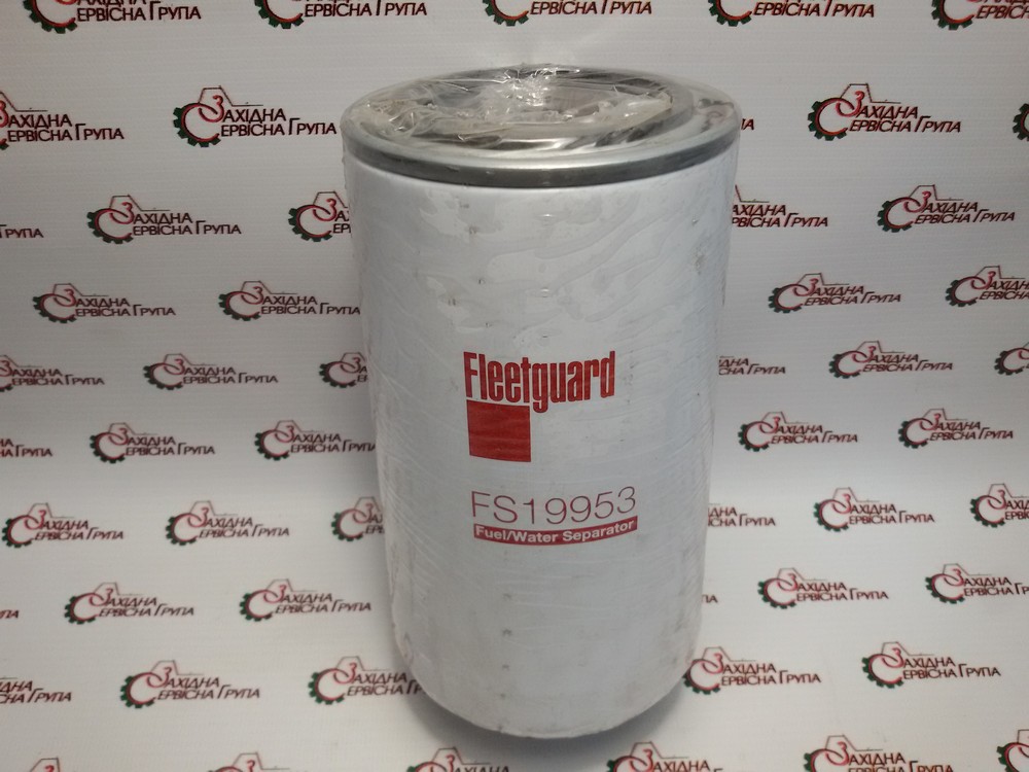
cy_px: 386
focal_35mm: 31
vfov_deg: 45.4
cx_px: 514
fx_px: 922
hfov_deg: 58.4
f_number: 2.4
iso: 80
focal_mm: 2.93
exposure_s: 1/100
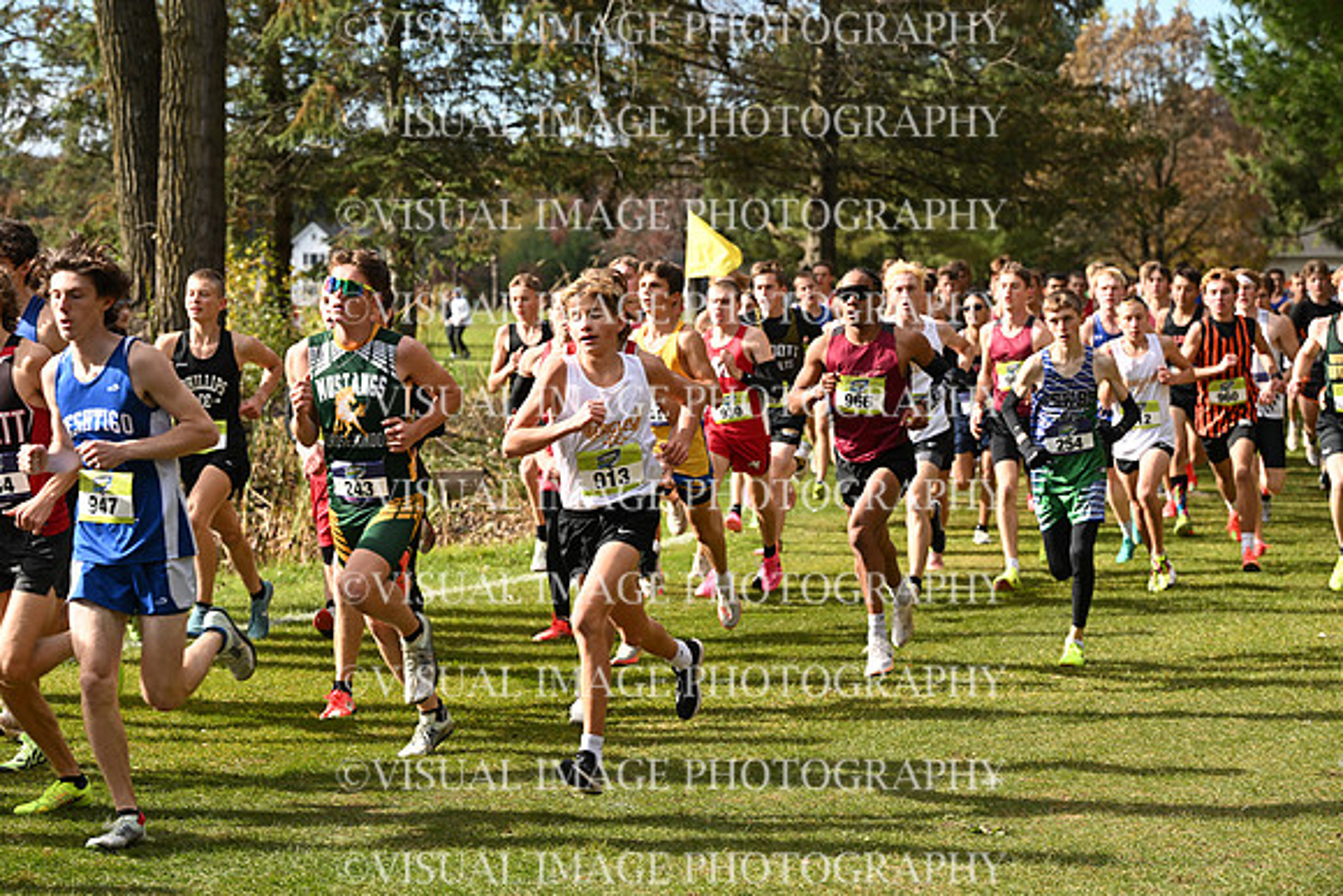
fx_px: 3843
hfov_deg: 19.8
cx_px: 672
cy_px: 448
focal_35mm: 103
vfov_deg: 13.3
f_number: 5.6
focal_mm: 103
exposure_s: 1/400
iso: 125
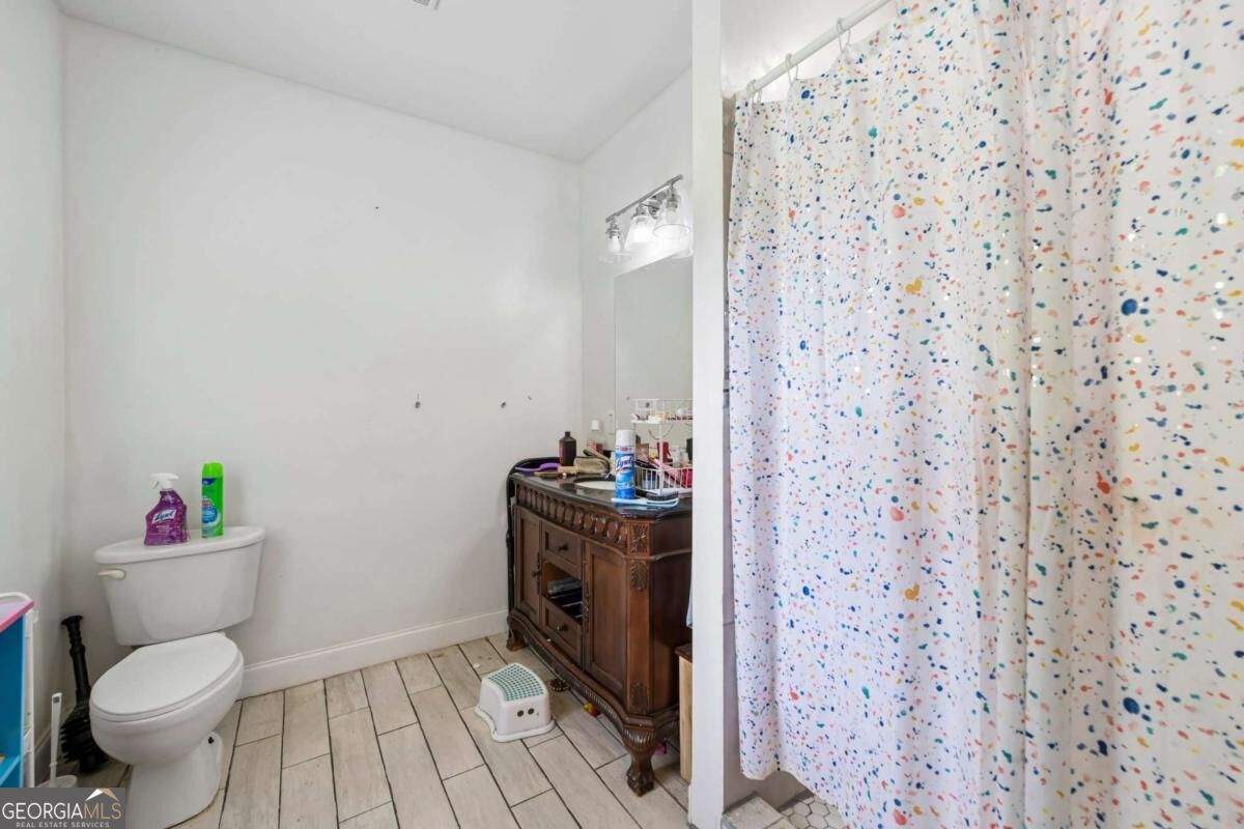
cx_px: 622
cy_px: 414
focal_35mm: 14
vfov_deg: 81.2
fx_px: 484
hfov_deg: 104.3
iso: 400
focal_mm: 14
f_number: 8
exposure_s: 1/25
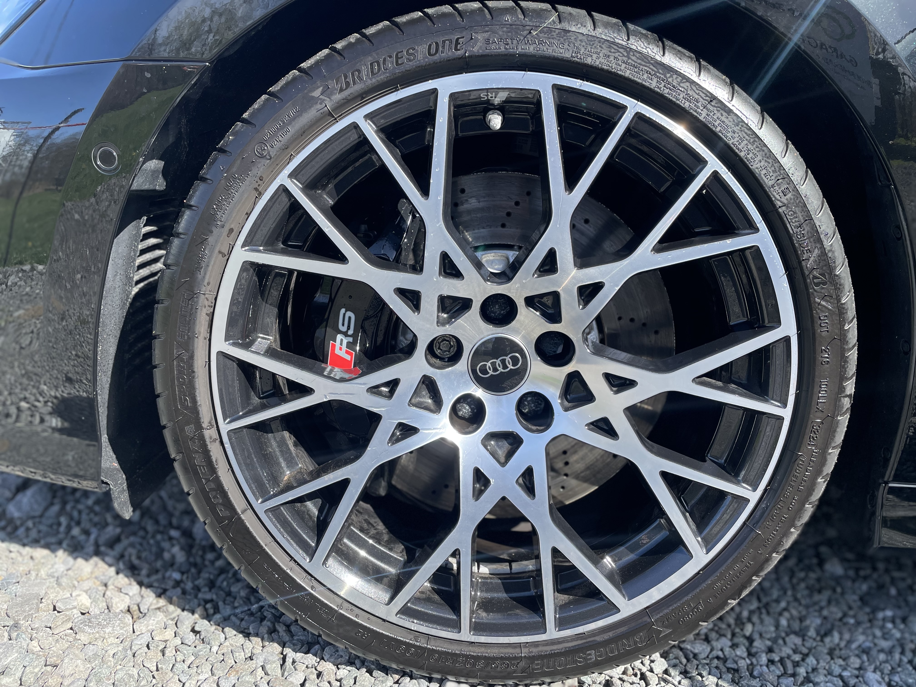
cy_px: 344
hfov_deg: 67.3
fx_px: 688
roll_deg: -4.5
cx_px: 458
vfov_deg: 53.1
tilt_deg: -12.1
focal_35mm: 26
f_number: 1.6
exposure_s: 1/1276
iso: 50
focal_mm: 4.2
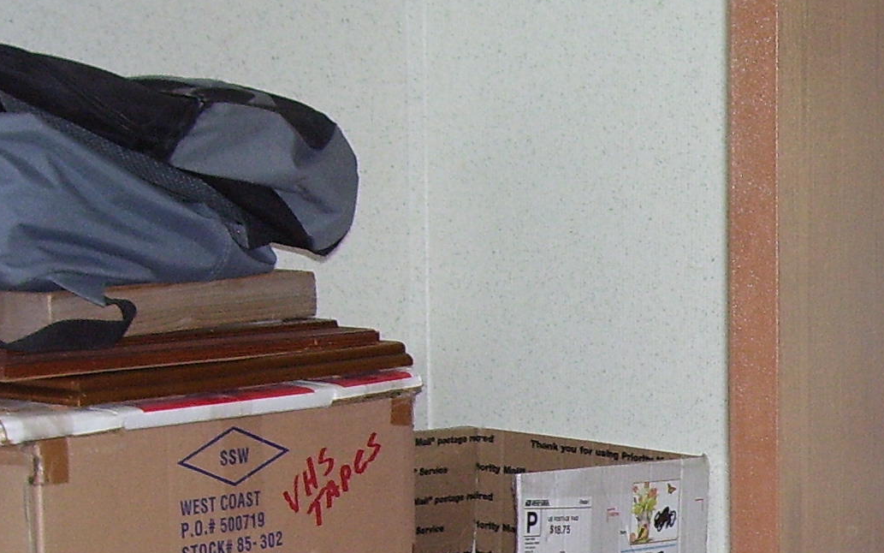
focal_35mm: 111
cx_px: 1025
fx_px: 2675
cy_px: 679
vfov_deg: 11.5
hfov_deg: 18.0
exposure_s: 1/60
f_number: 3
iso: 125
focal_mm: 7
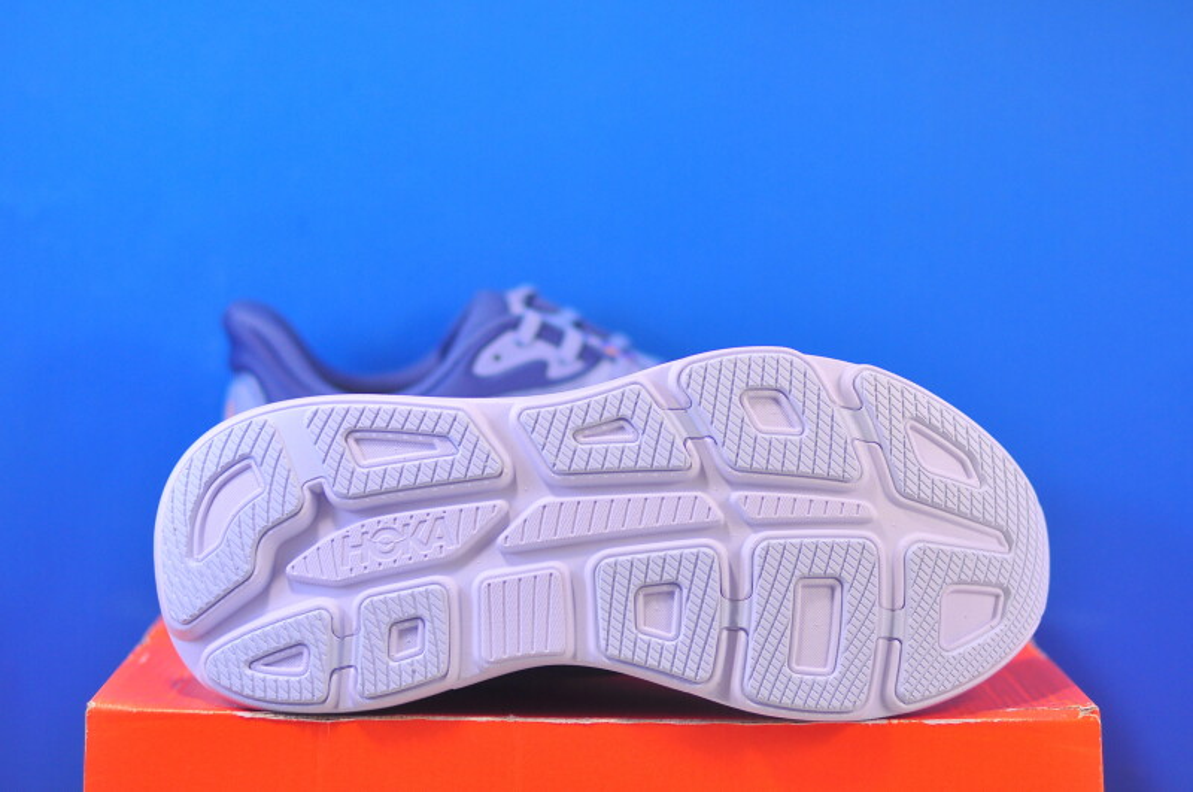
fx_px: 2482
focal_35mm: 75
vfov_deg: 18.1
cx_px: 596
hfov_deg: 27.0
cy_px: 396
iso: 250
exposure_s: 1/320
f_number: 2.2
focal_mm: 50
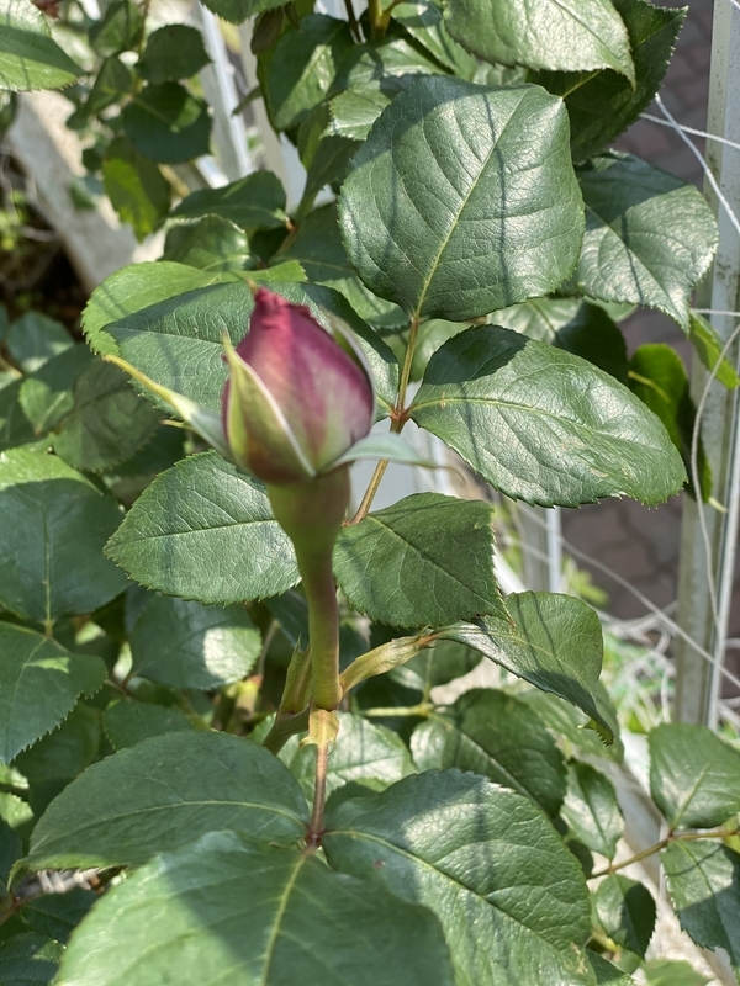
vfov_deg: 36.8
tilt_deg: -50.0
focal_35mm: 52
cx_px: 370
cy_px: 493
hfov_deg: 28.0
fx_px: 1482
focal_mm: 6
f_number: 2
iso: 20
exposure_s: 1/585
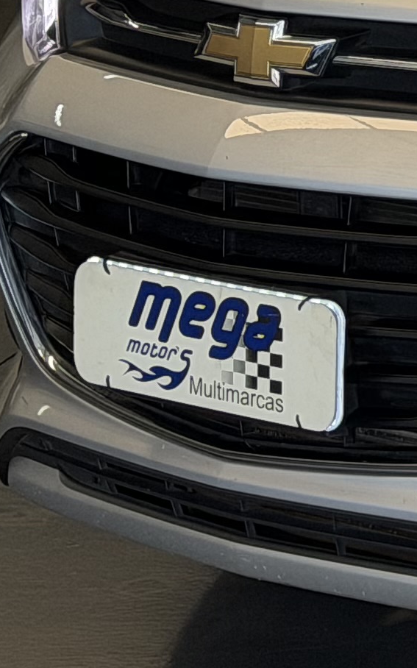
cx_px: 1202
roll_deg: -0.3
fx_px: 4112
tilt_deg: -7.3
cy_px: -74
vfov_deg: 9.2
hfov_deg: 5.5
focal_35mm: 226
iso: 64
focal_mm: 6.76
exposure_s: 1/306
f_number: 1.78
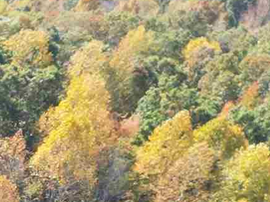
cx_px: -488
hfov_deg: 9.6
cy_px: 568
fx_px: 1325
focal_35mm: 170
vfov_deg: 7.8
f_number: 1.7
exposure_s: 1/640
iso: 120
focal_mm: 6.72
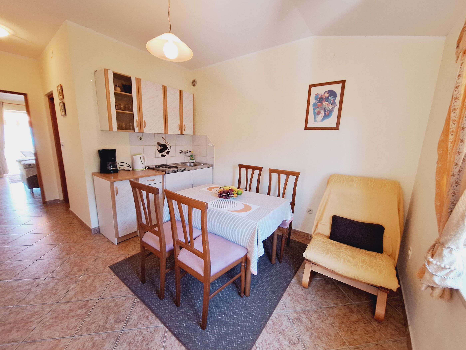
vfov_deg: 89.9
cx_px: 233
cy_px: 175
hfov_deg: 106.2
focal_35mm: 13
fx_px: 175
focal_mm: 1.74
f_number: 2.2
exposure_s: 1/33
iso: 80
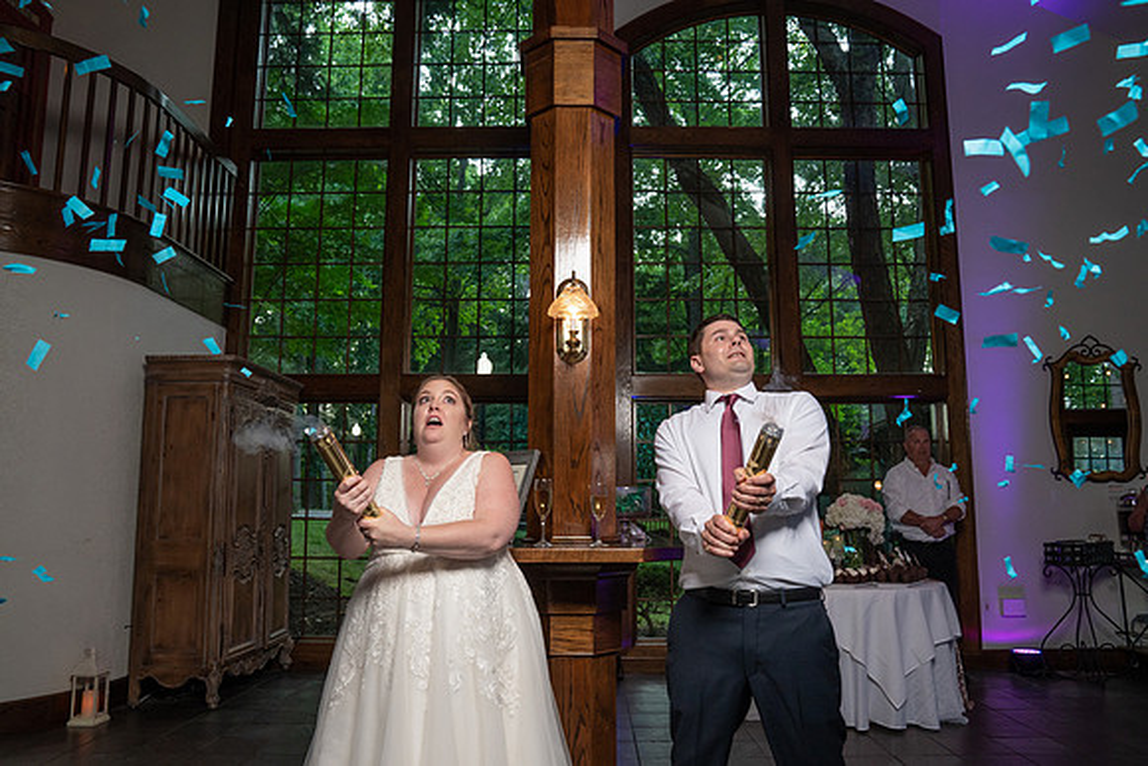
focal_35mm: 27
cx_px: 574
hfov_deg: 68.2
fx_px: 848
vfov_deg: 48.6
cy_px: 383
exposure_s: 1/200
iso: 2000
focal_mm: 26
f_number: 5.6
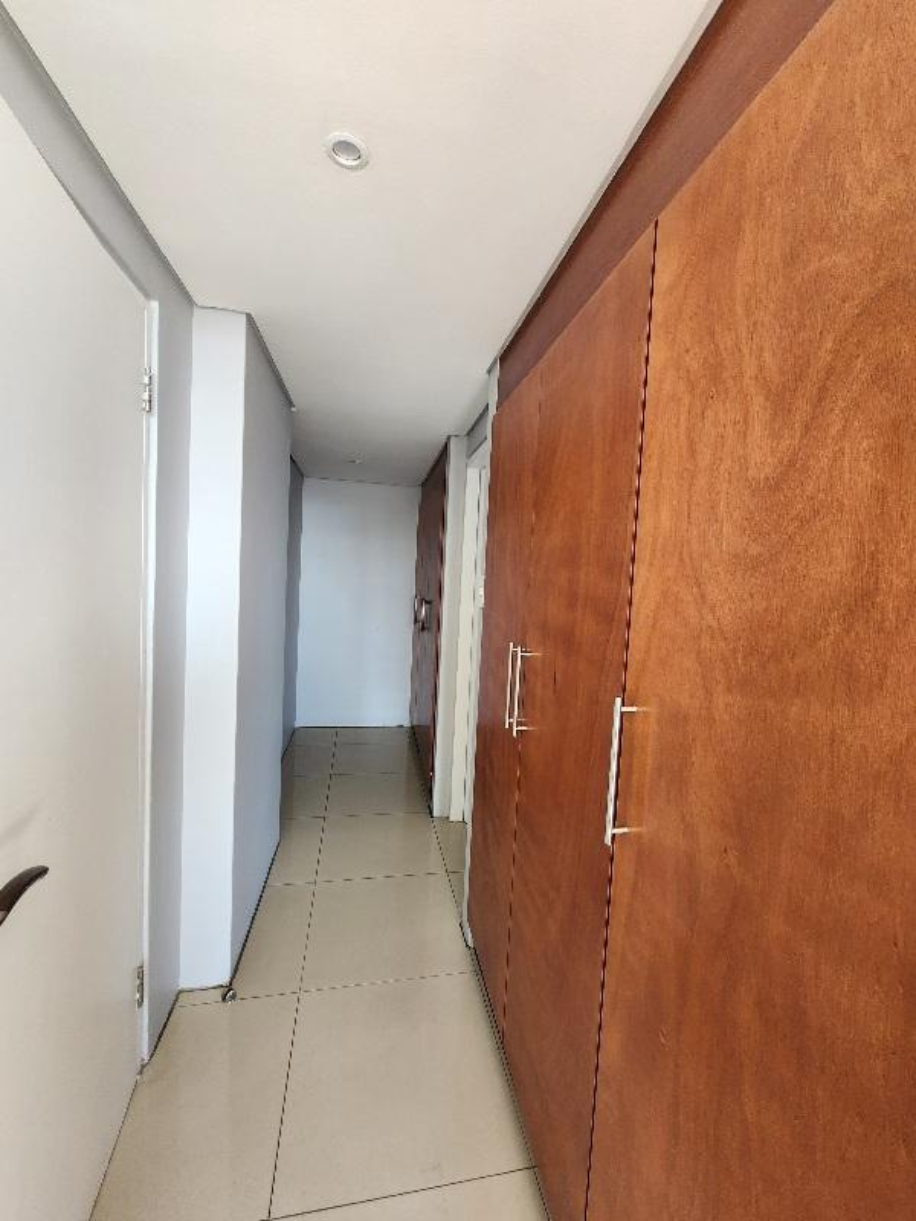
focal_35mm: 13
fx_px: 459
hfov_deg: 89.9
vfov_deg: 106.2
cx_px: 458
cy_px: 610
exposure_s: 1/50
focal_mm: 2.2
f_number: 2.2
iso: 100
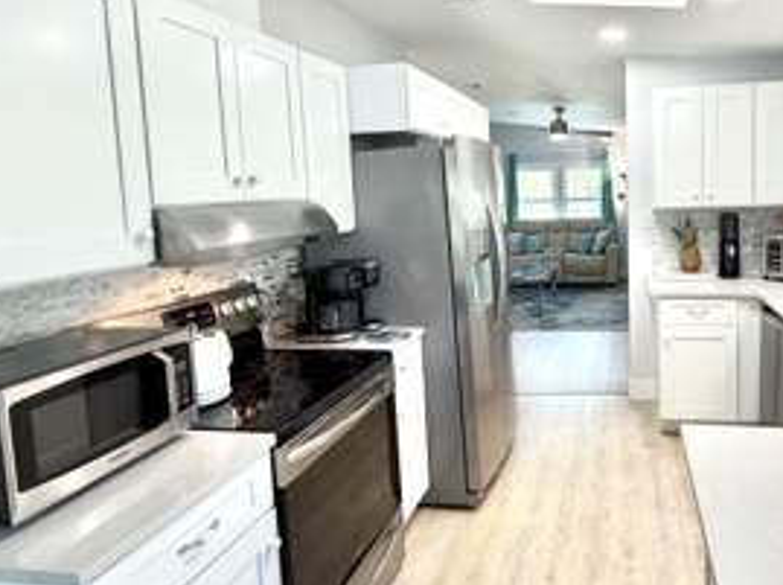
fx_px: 565
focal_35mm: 25
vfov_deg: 54.4
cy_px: 237
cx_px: 536
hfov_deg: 67.1
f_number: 2.2
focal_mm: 2.22
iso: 160
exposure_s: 1/120
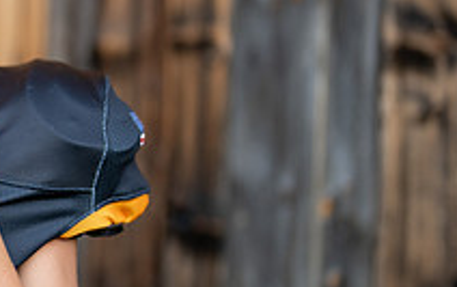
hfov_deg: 13.6
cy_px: 168
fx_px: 1858
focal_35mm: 149
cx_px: -114
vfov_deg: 8.8
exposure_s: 1/1600
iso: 100
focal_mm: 50
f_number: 1.2
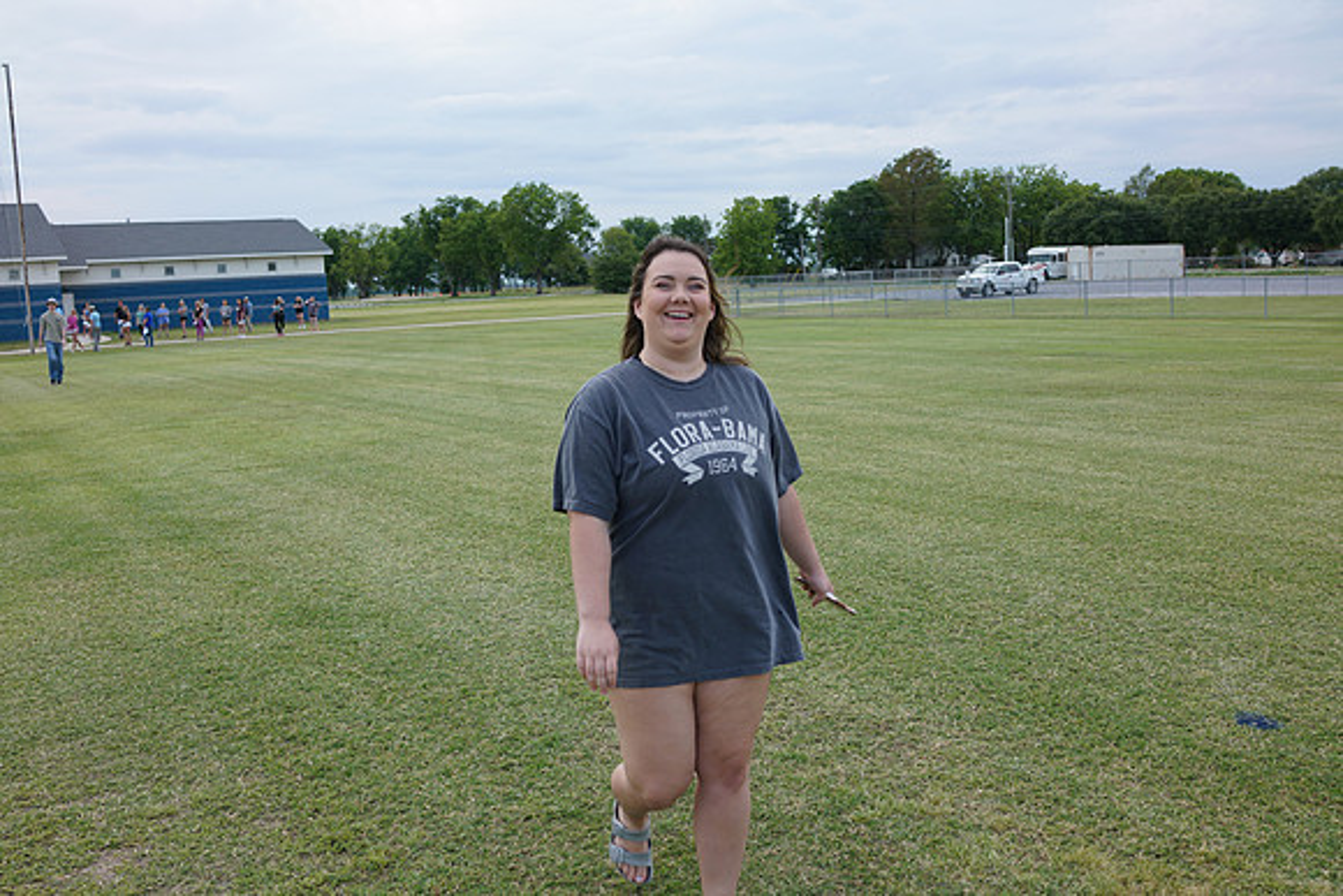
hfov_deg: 54.4
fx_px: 1306
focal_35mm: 35
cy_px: 448
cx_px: 672
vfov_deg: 37.9
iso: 100
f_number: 4.5
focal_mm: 35
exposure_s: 1/200
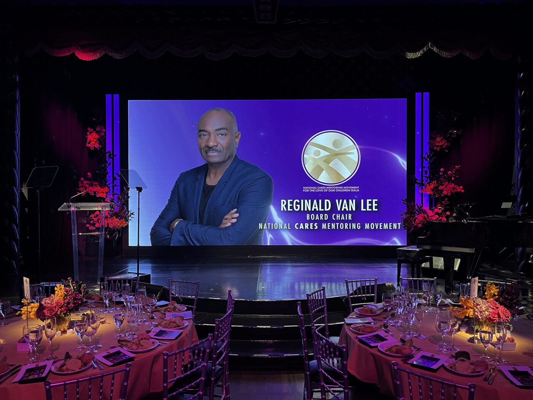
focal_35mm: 26
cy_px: 200
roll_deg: -0.6
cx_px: 266
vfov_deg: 53.1
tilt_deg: +0.7
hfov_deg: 67.3
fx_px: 400
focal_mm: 5.1
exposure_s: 1/60
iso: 160
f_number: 1.6
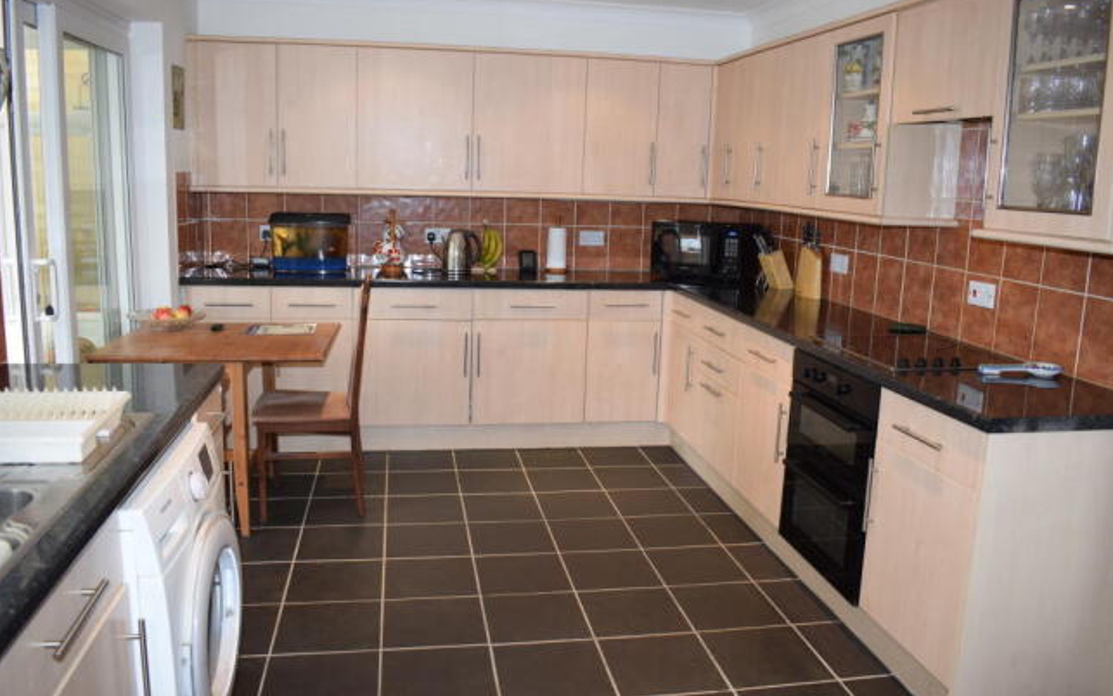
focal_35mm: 28
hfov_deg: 66.5
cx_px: 550
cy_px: 340
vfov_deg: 44.5
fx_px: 849
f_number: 5
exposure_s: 1/60
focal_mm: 18
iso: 800
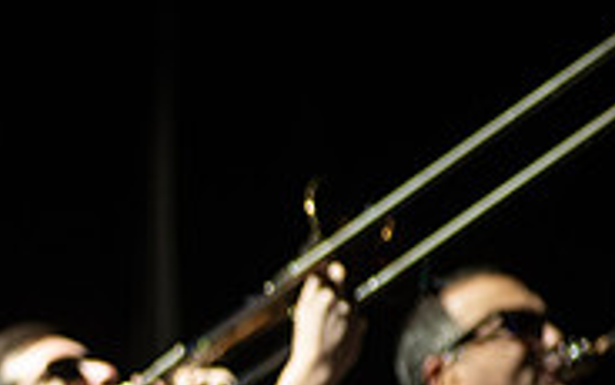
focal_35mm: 751
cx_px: -279
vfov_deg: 1.7
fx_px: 12587
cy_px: 417
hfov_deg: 2.8
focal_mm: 200
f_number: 3.2
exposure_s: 1/640
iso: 1250
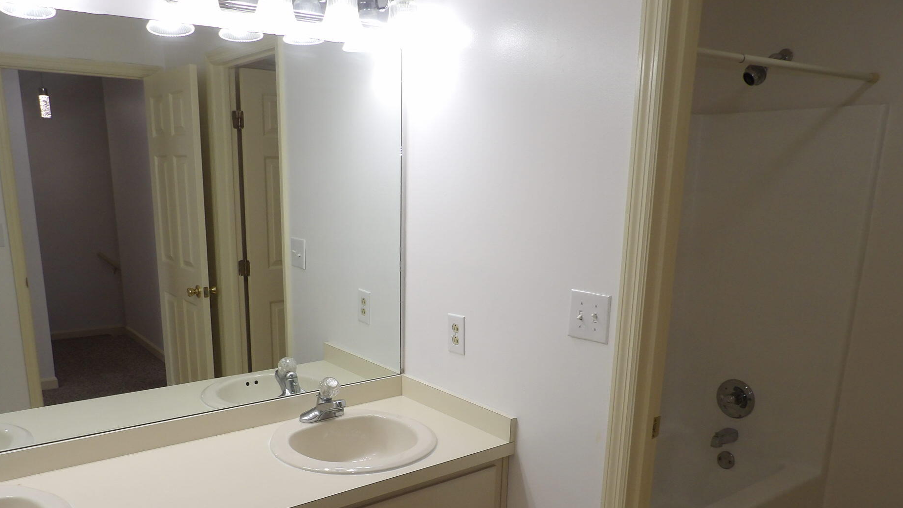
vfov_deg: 39.4
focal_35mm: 29
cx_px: 404
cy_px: 363
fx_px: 694
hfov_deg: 65.9
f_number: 3.2
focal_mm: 4.3
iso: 100
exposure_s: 1/64
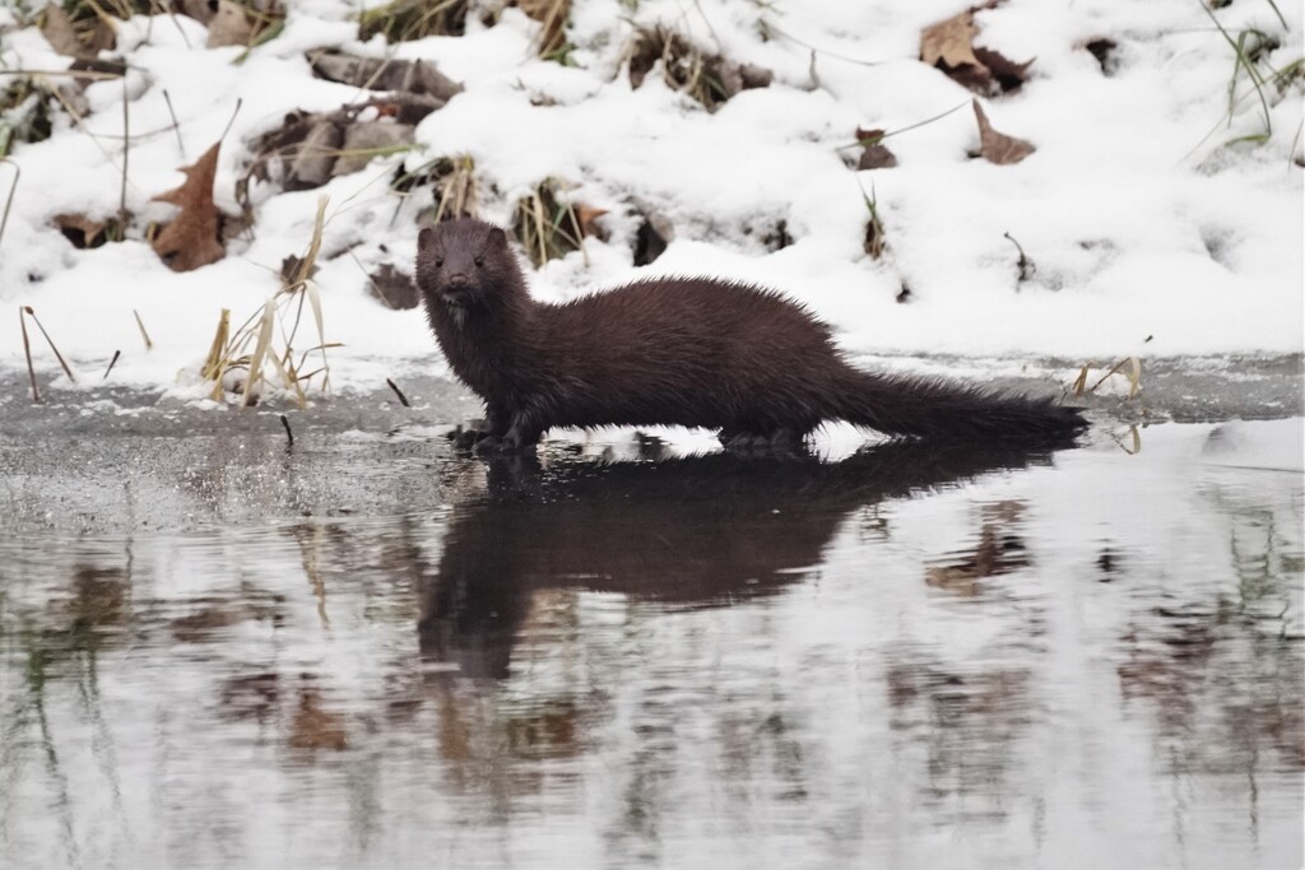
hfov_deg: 4.1
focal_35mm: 500
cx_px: 652
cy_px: 435
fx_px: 18126
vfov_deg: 2.8
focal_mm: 500
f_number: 8
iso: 3200
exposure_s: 1/250
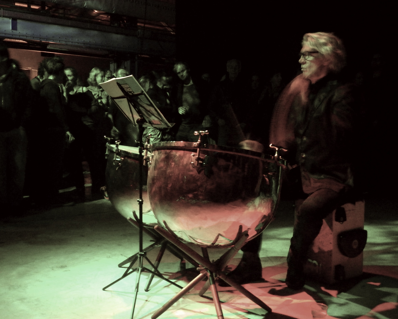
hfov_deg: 49.0
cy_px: 161
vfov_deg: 40.1
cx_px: 186
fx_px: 436
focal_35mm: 37
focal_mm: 6.2
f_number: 3.3
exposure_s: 1/4
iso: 800
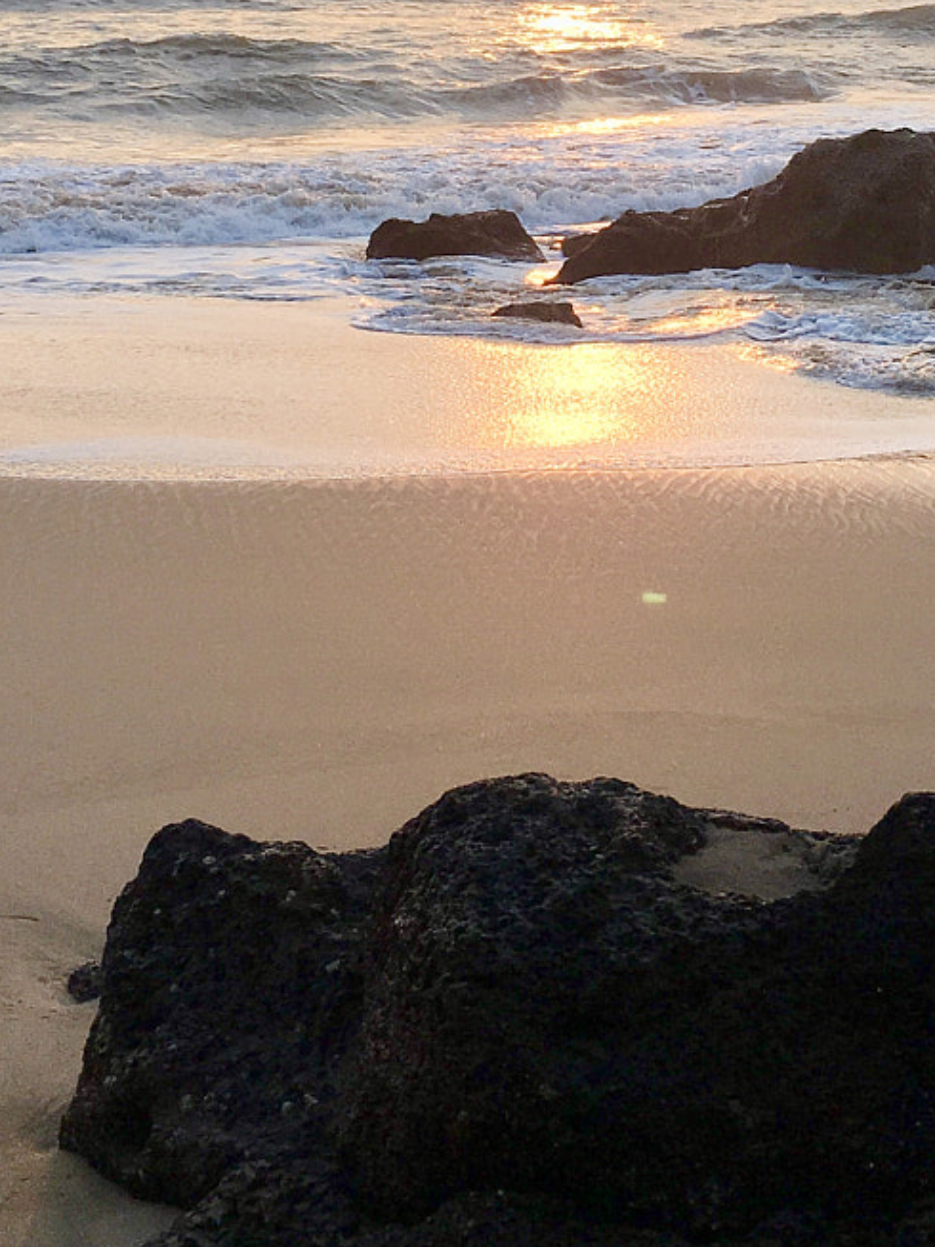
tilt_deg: -3.5
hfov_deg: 20.7
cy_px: 149
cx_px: 605
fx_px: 2559
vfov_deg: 26.6
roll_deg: +0.6
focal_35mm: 71
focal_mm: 4.15
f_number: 2.2
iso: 25
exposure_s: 1/591
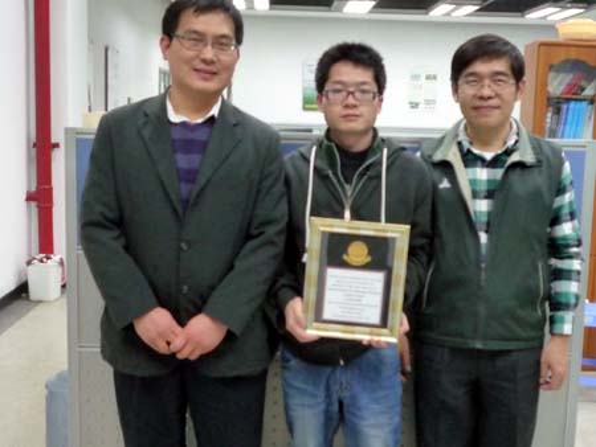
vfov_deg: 31.5
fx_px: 792
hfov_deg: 41.2
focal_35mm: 46
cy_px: 224
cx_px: 298
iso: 400
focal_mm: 4.5
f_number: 2.8
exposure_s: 1/10
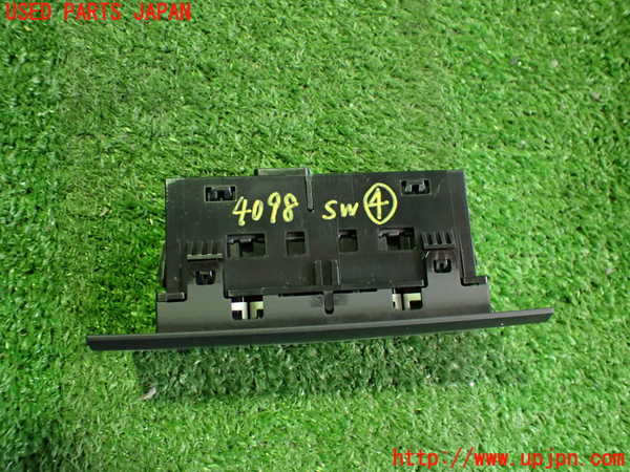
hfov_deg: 60.0
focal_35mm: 30
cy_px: 236
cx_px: 315
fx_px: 546
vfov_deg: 46.8
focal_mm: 5.4
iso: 800
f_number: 2.3
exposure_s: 1/40
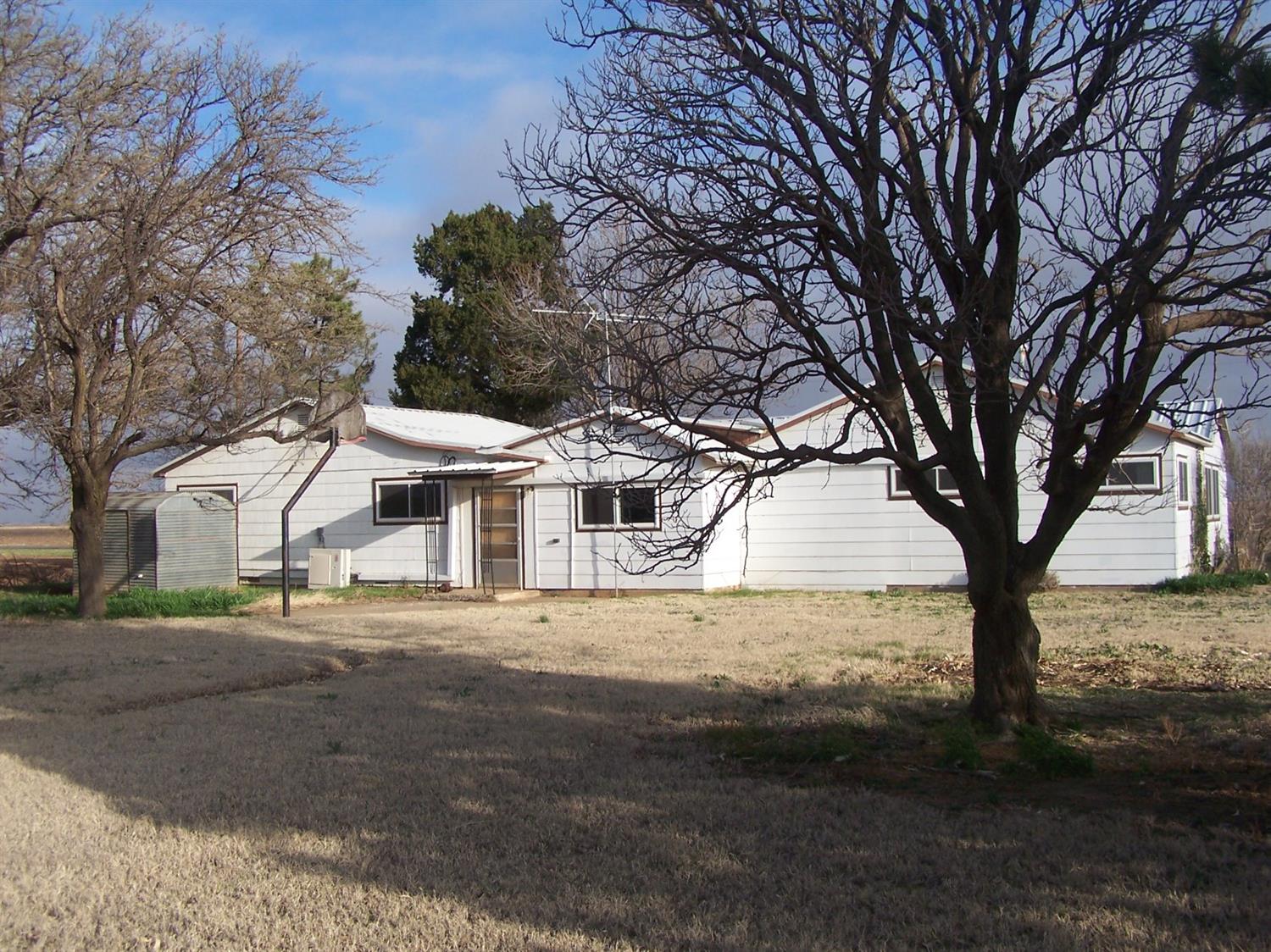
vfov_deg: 37.7
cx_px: 636
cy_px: 476
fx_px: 1395
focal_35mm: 38
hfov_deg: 49.0
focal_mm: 6.3
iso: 80
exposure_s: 1/640
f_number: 4
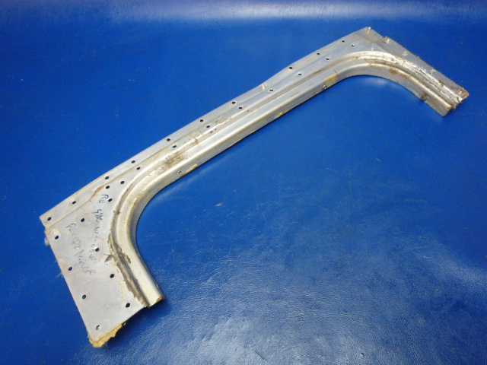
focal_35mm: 28
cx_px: 244
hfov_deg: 63.4
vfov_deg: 49.7
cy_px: 182
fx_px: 394
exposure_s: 1/30
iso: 500
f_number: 3.9
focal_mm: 5
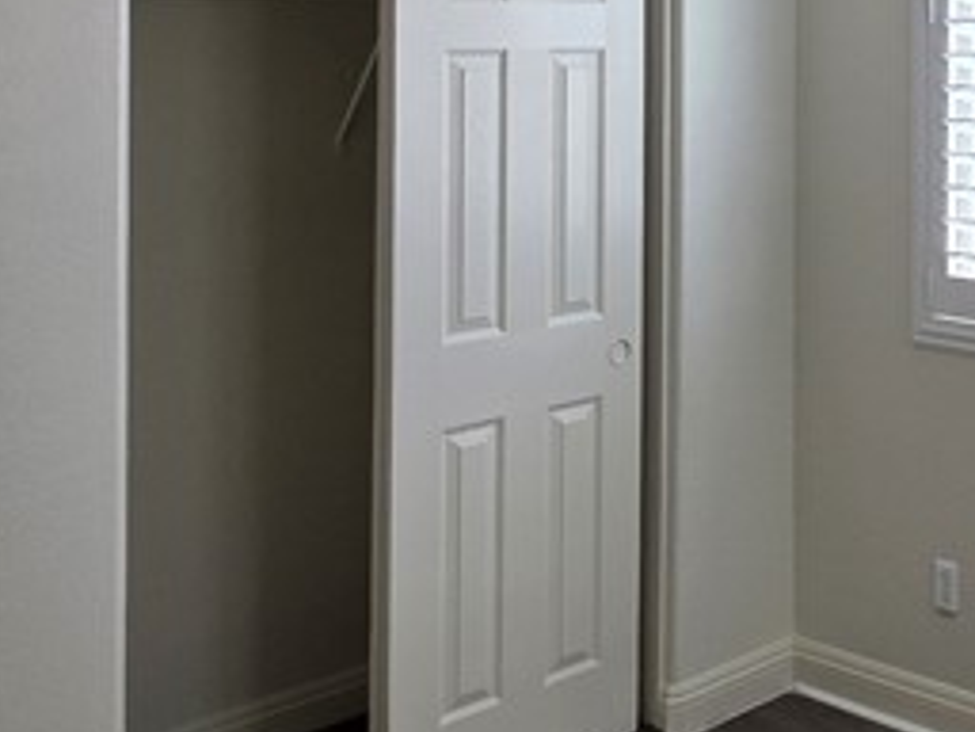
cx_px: 1097
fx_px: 1465
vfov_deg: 26.7
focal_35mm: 52
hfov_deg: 32.1
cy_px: 23
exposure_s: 1/120
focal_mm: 2.2
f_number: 1.9
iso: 64
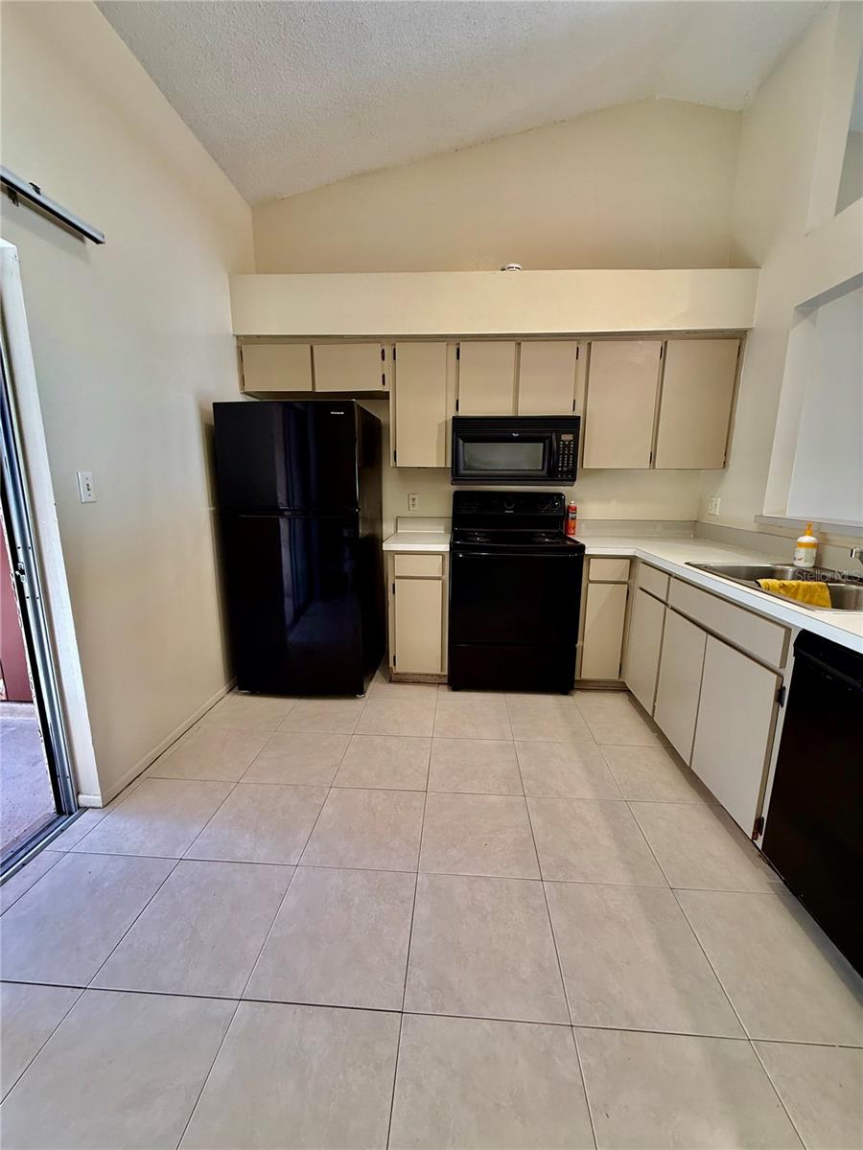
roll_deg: -1.1
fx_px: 465
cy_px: 575
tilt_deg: -10.7
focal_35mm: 14
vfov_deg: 102.1
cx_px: 432
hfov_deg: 85.7
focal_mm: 2.22
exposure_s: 1/60
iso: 200
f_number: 2.2
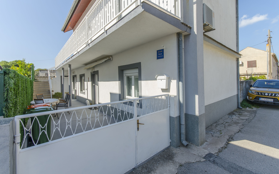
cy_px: 79
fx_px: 122
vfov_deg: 71.1
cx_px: 142
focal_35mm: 16
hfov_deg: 97.8
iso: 100
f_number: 8
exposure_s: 1/250
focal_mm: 10
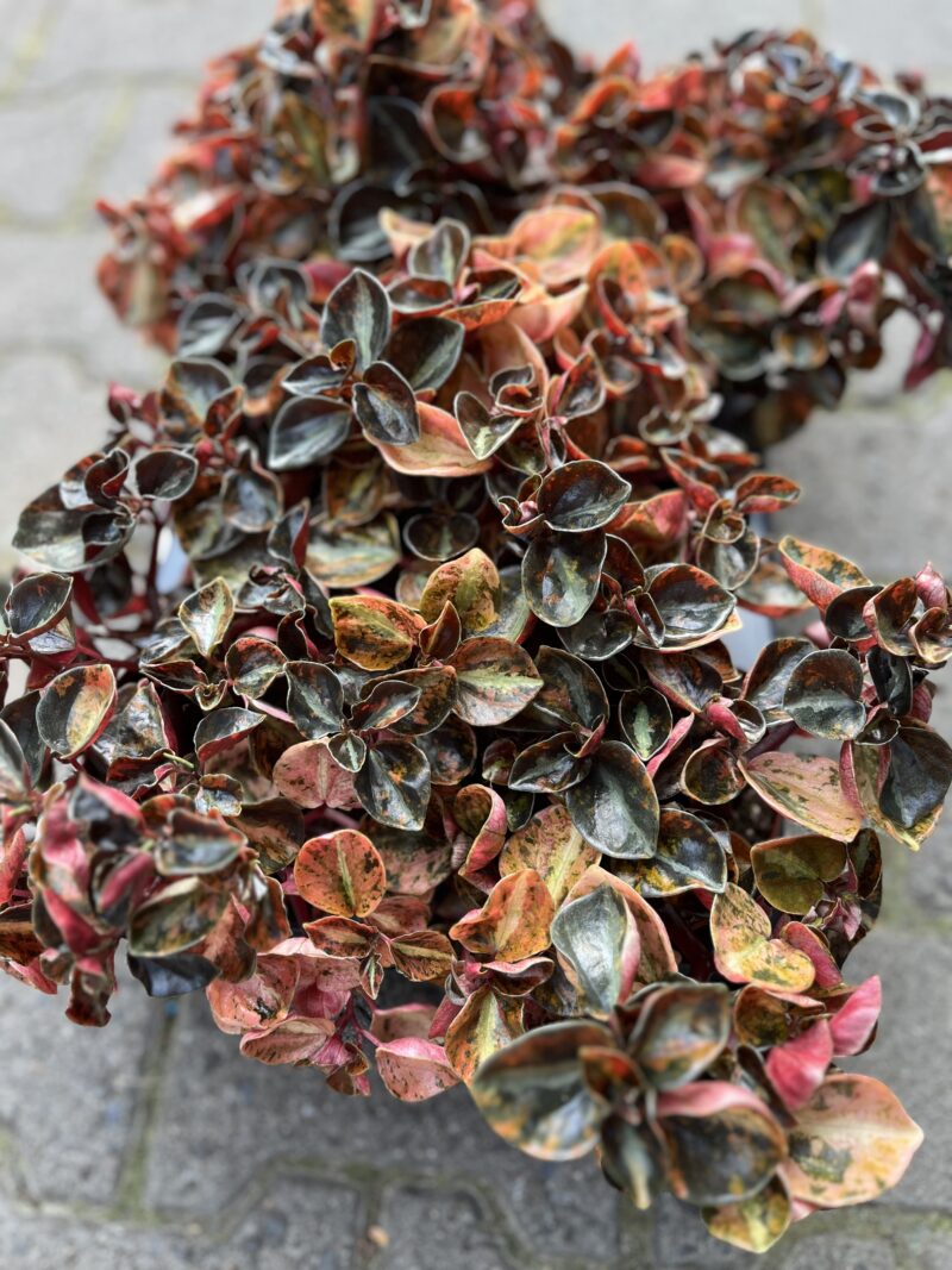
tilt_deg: -61.0
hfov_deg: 53.1
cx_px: 476
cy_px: 635
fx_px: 954
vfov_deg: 67.3
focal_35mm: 26
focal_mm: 5.1
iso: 50
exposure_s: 1/122
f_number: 1.6
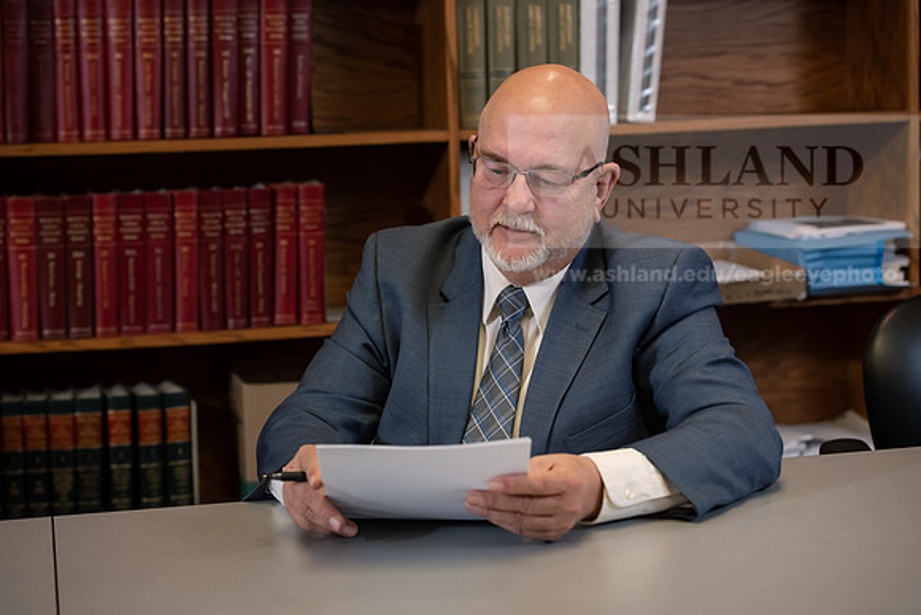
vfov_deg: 18.2
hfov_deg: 27.0
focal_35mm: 75
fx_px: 1919
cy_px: 308
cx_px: 460
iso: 1250
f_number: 4
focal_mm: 75
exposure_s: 1/160
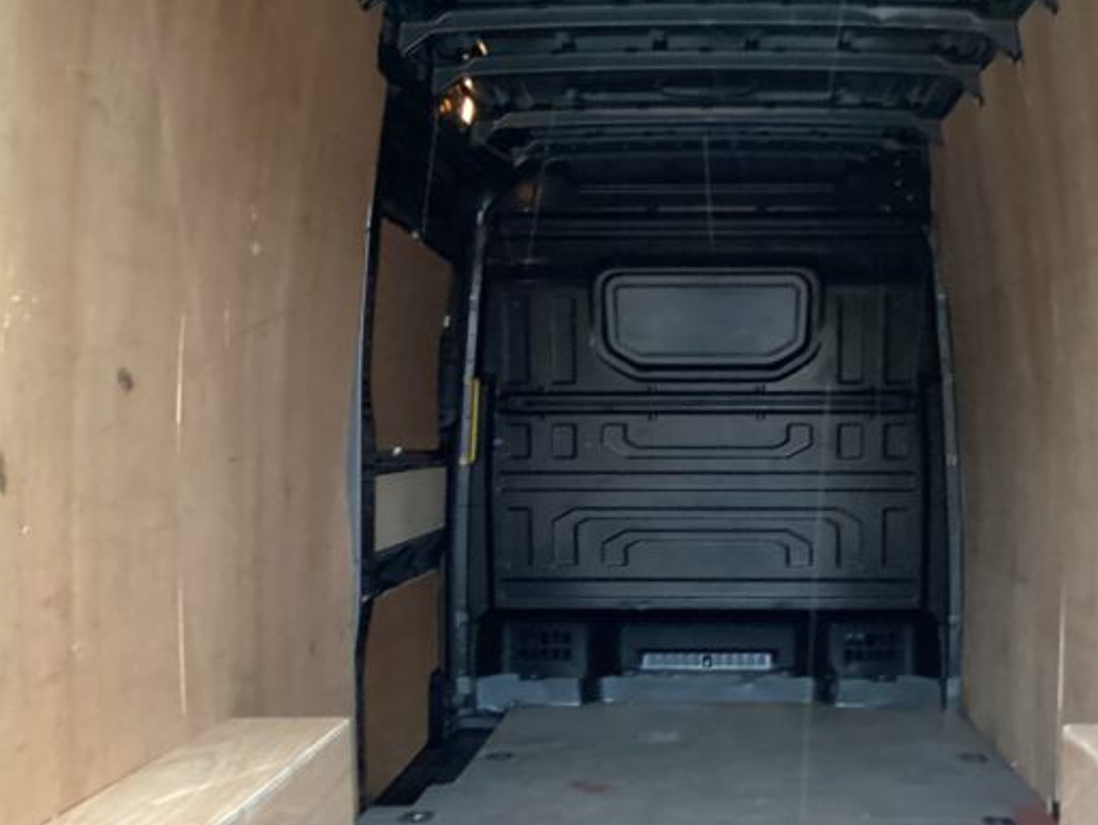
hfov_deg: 39.4
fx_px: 1523
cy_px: 595
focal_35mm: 48
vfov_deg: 29.9
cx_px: 677
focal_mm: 3.3
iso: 200
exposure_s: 1/60
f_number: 2.4
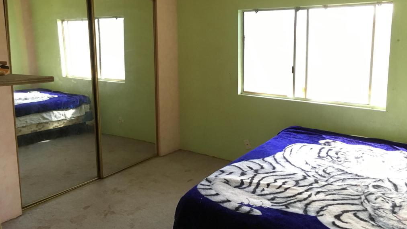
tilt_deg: -9.9
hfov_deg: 61.0
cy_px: 87
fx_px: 345
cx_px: 206
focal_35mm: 32
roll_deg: +1.4
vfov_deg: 36.5
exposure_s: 1/30
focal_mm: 4.15
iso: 200
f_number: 2.2
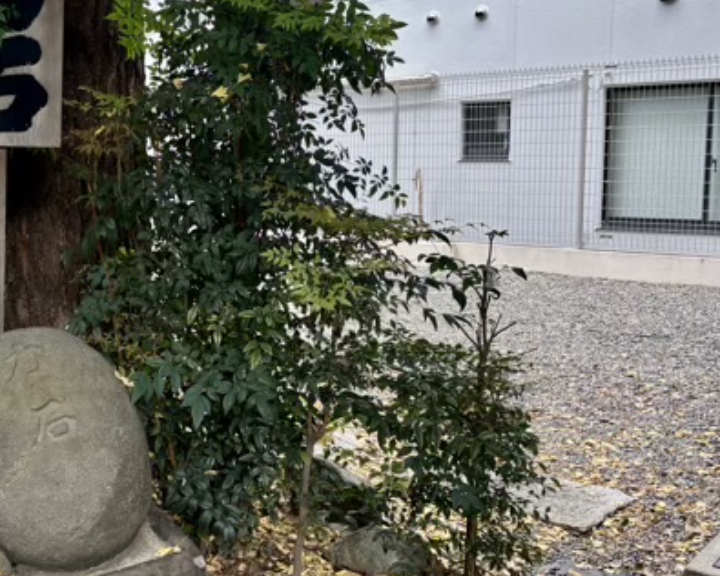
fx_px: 959
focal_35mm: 45
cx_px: 113
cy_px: 262
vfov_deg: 33.4
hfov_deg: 39.1
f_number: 1.6
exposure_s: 1/121
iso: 40
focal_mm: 5.96
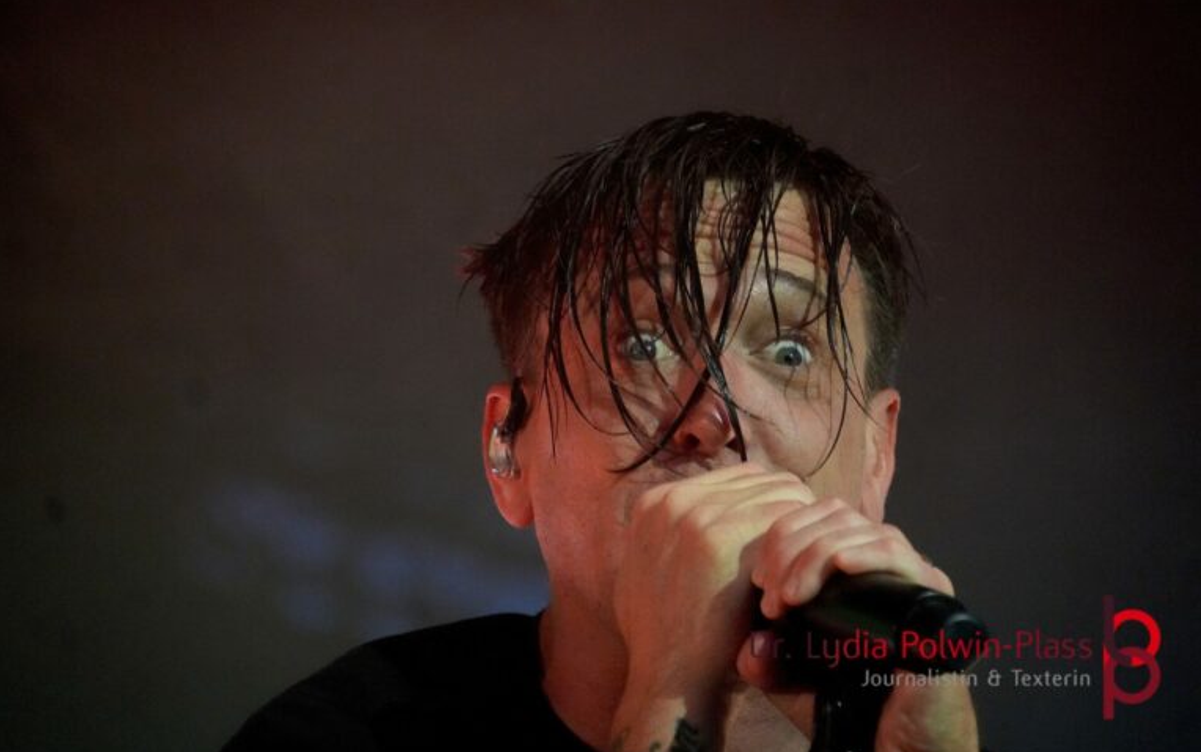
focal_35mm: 257
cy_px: 393
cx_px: 599
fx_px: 8398
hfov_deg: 8.2
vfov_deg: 5.1
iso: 5000
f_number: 6.3
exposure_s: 1/320
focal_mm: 167
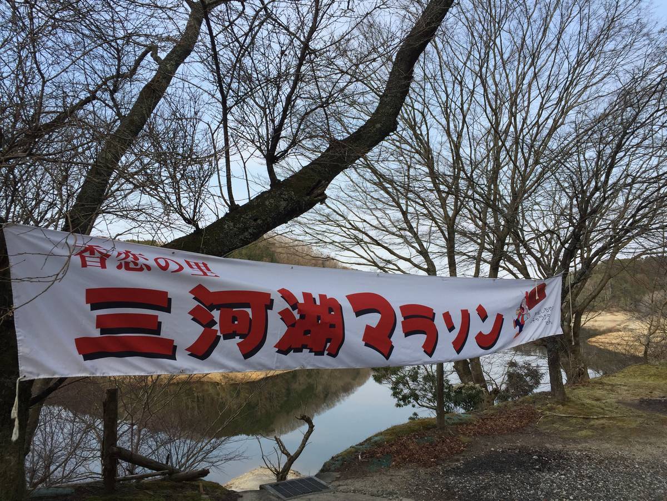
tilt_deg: +4.3
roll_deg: +1.0
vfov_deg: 48.2
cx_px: 334
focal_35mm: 29
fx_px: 559
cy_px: 250
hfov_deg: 61.7
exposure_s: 1/608
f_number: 2.2
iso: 32
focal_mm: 4.15
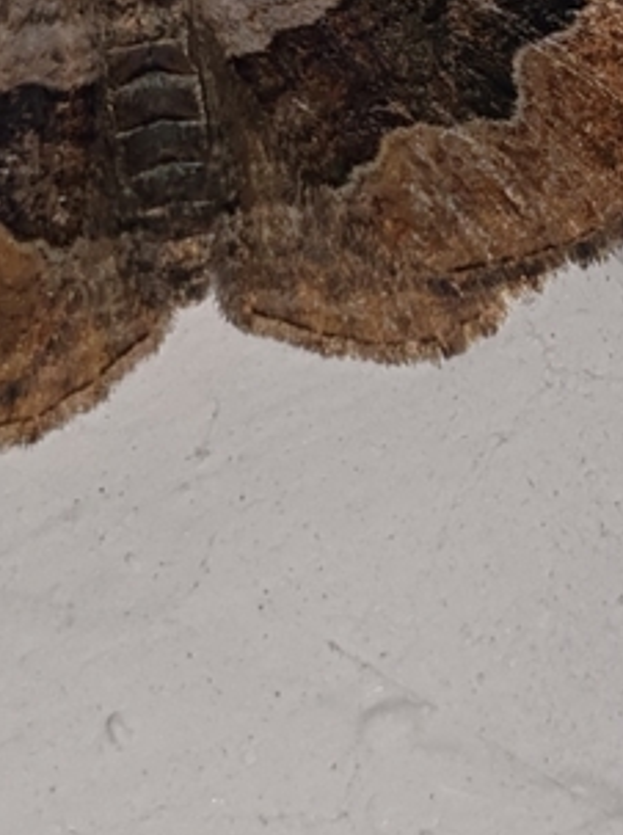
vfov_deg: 32.4
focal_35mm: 55
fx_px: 1324
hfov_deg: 26.1
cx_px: 136
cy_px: 14
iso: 50
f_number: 1.5
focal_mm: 4.3
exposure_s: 1/2915
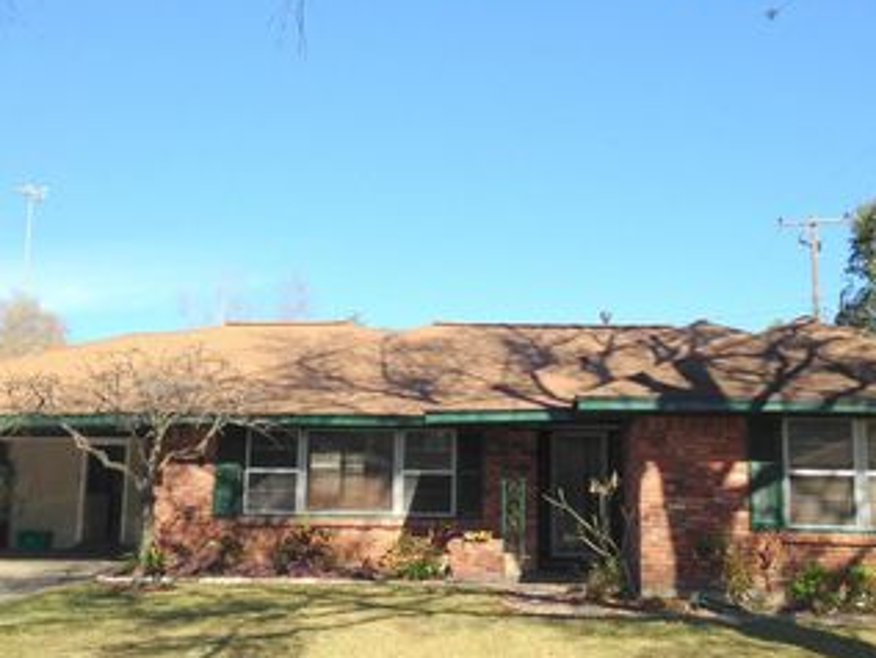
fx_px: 1316
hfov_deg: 36.8
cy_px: 314
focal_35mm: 52
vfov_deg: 28.0
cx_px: 470
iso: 64
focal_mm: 4.12
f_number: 2.4
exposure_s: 1/1506
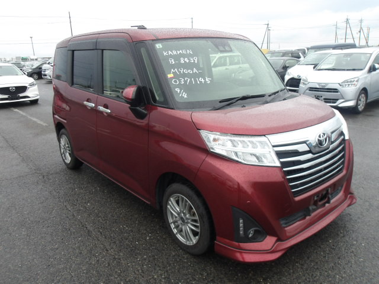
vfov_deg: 51.4
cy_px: 142
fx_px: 296
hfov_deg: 65.3
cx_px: 190
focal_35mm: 27
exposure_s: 1/60
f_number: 10.4
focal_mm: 4.9
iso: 225
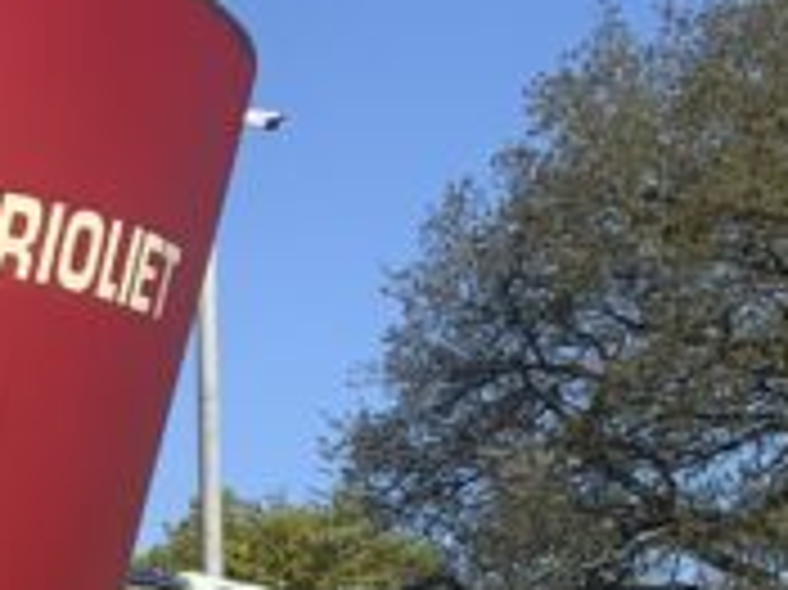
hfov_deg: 10.7
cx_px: -747
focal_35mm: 170
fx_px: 3867
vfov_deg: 8.5
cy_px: 937
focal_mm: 3
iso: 16
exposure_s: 1/1730
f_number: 1.8
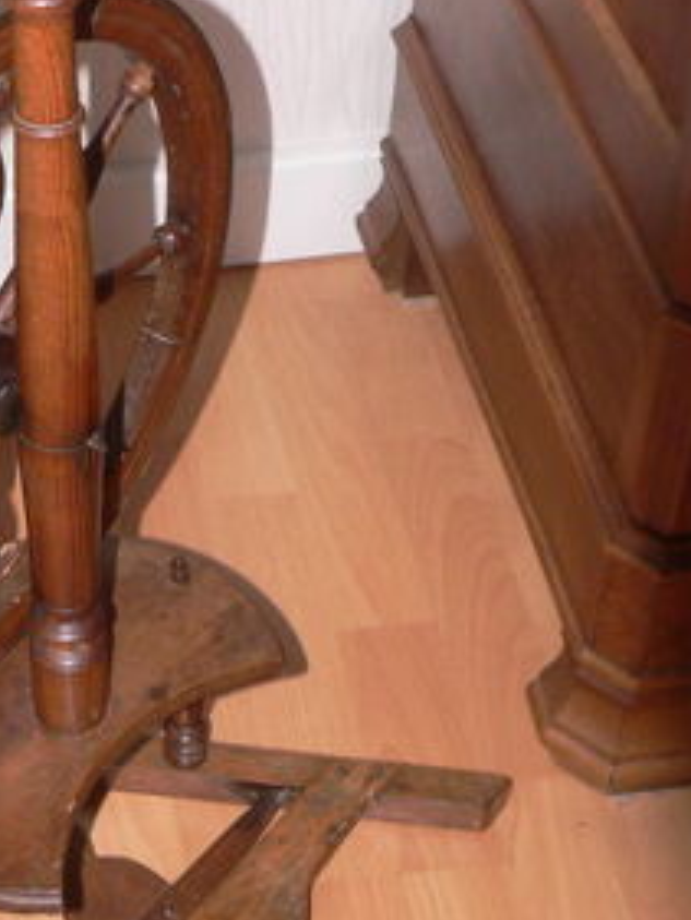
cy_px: 478
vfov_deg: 23.8
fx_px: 2181
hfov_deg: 17.5
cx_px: -33
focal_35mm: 82
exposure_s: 1/60
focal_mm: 6
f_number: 2.8
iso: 100
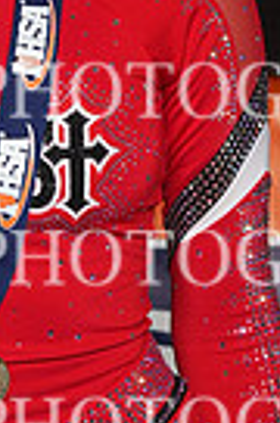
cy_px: 174
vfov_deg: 6.4
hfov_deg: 4.2
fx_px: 3764
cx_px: -54
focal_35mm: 321
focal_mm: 75
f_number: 8
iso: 640
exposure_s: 1/160
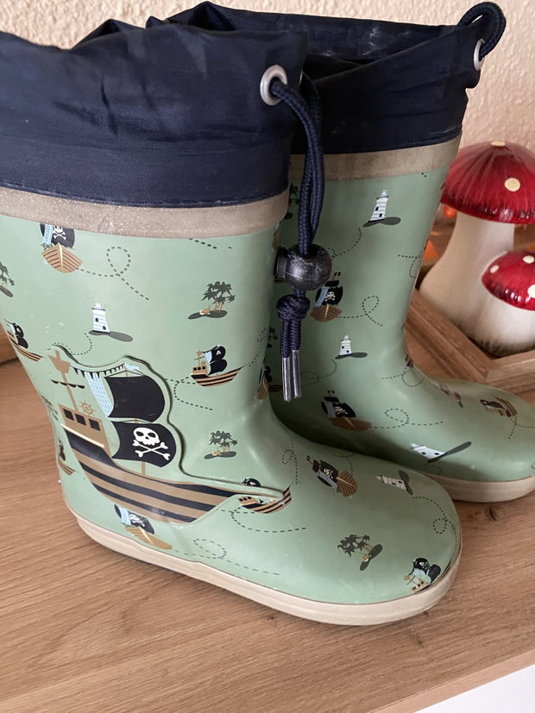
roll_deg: -3.1
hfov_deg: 53.1
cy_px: 356
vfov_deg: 67.3
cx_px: 268
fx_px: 536
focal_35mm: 26
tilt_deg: -37.4
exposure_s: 1/30
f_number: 1.8
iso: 640
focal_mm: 4.25
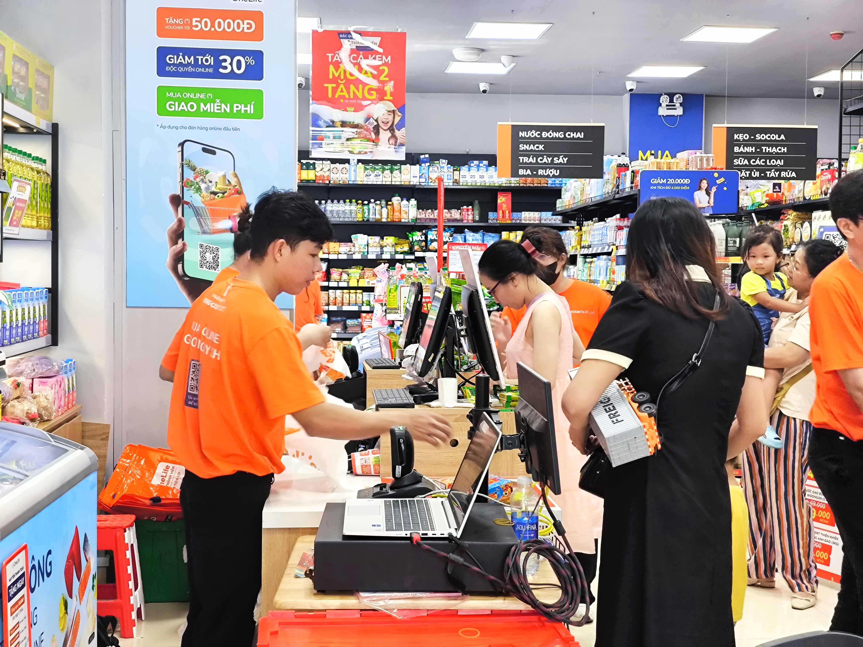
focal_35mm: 50
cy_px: 324
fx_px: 1247
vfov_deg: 29.1
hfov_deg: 38.2
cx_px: 432
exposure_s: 1/100
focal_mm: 7.1
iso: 250
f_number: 1.9
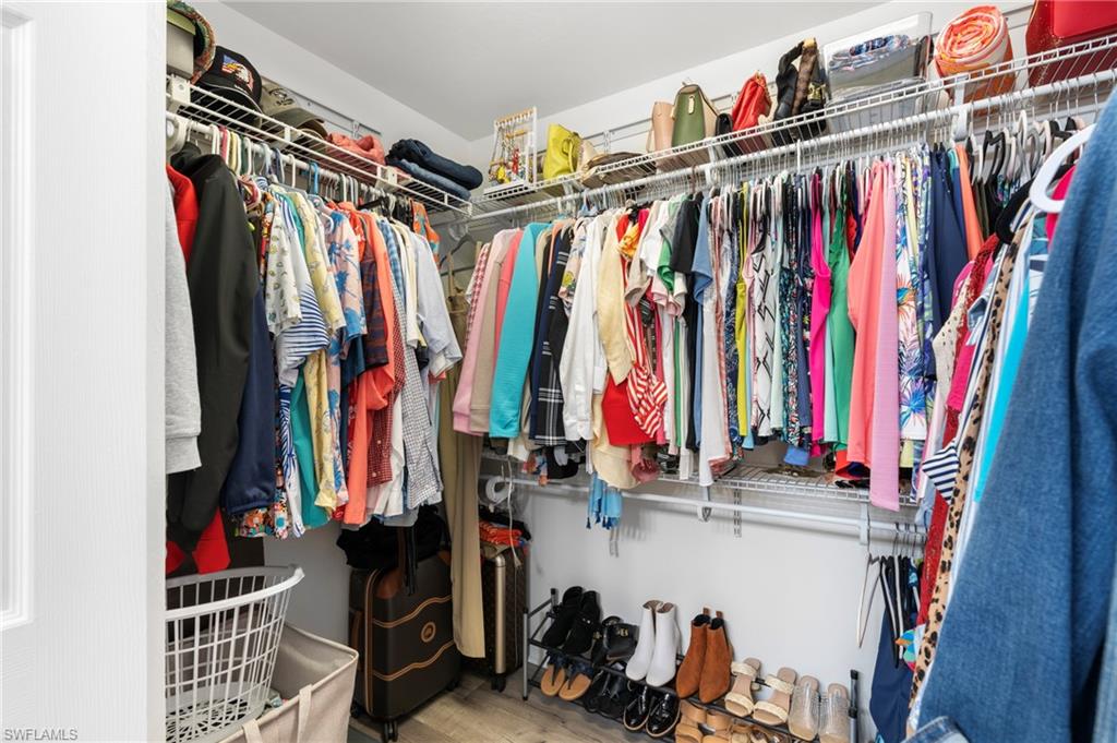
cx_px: 558
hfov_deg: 96.8
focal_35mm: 16
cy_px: 372
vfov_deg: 73.7
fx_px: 496
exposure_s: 2
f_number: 9
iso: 200
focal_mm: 16
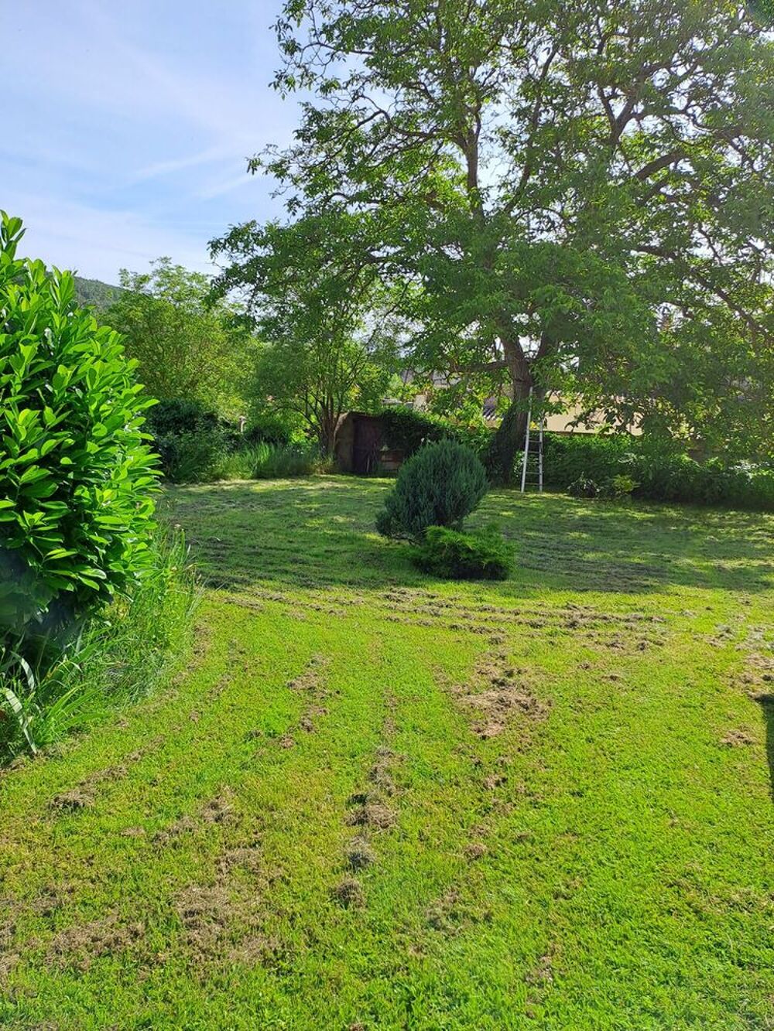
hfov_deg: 54.9
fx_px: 745
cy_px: 516
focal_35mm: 25
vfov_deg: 69.4
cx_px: 387
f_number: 1.8
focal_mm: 4.65
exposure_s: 1/1148
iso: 32
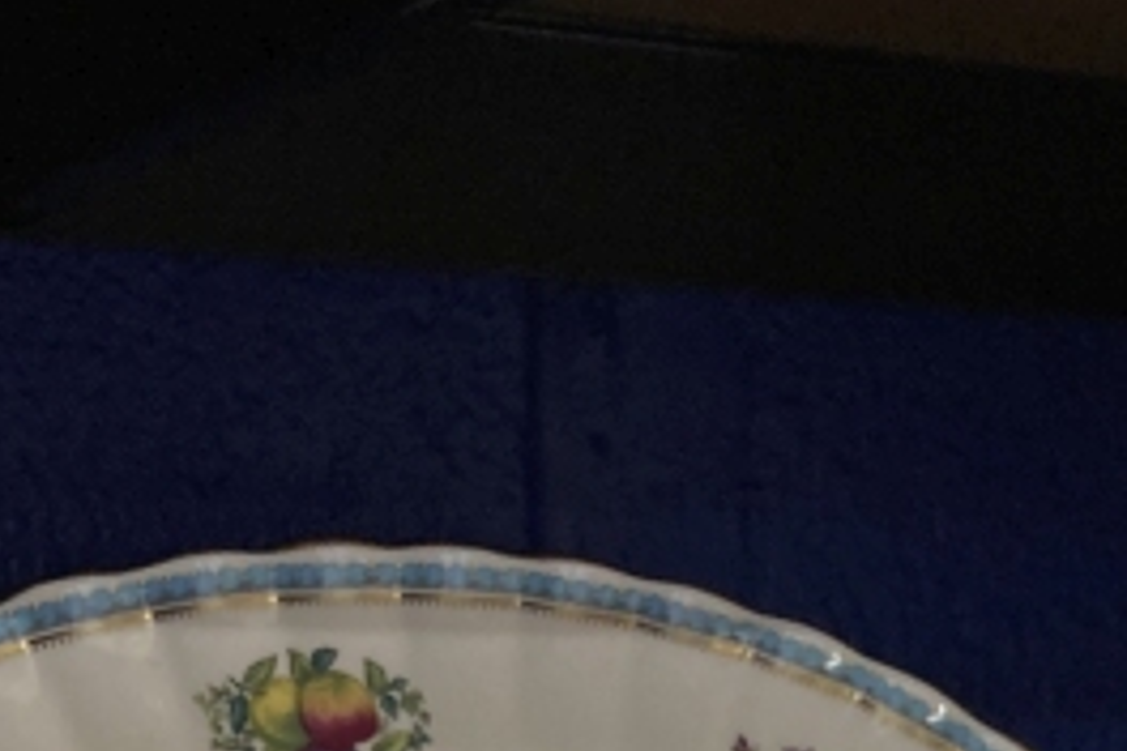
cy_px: 1502
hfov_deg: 22.8
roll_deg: -1.2
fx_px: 2786
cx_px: 651
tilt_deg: -16.9
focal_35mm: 89
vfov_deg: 13.2
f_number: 1.8
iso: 125
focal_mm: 3.99
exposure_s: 1/50
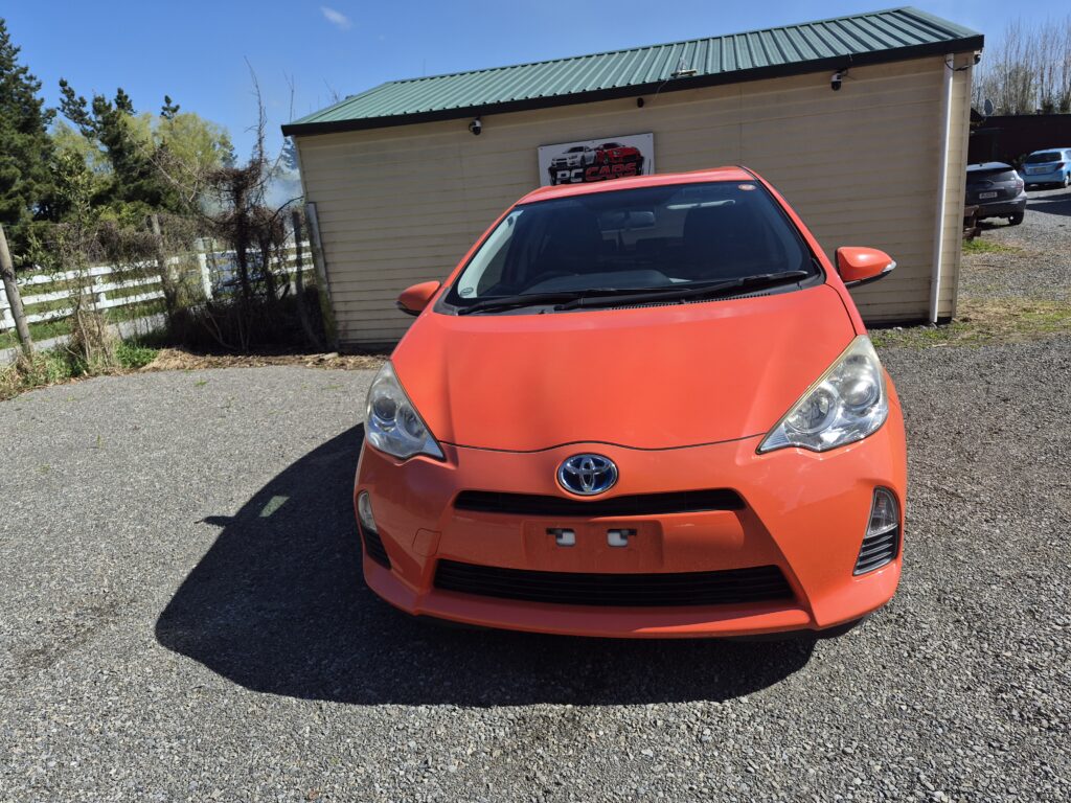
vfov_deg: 58.9
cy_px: 402
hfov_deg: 73.9
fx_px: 712
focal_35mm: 23
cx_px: 536
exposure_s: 1/6096
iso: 80
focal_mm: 5.4
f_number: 1.8
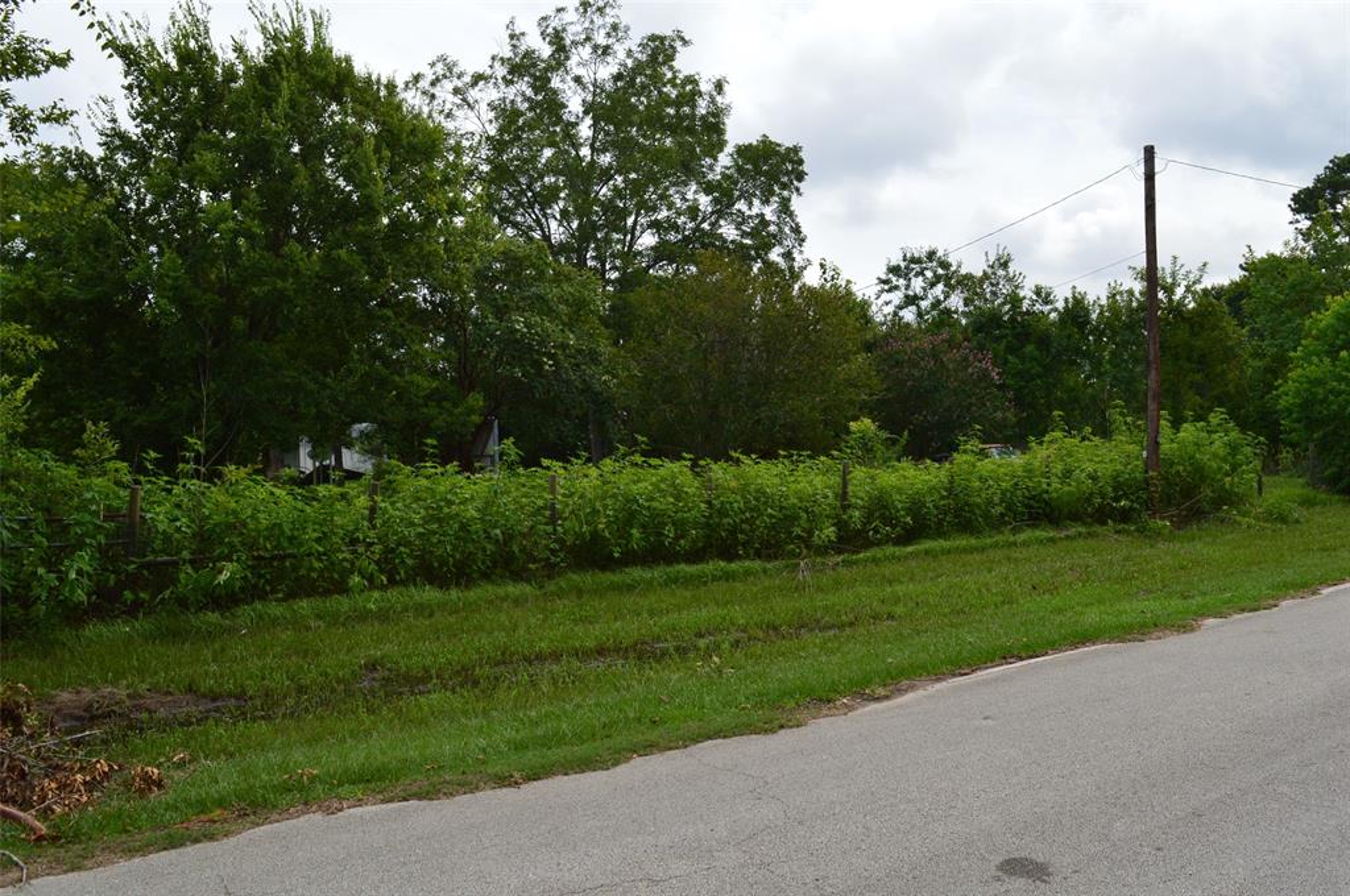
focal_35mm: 27
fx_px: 1011
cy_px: 448
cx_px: 675
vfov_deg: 47.8
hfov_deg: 67.4
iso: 400
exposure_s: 1/500
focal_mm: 18
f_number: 11
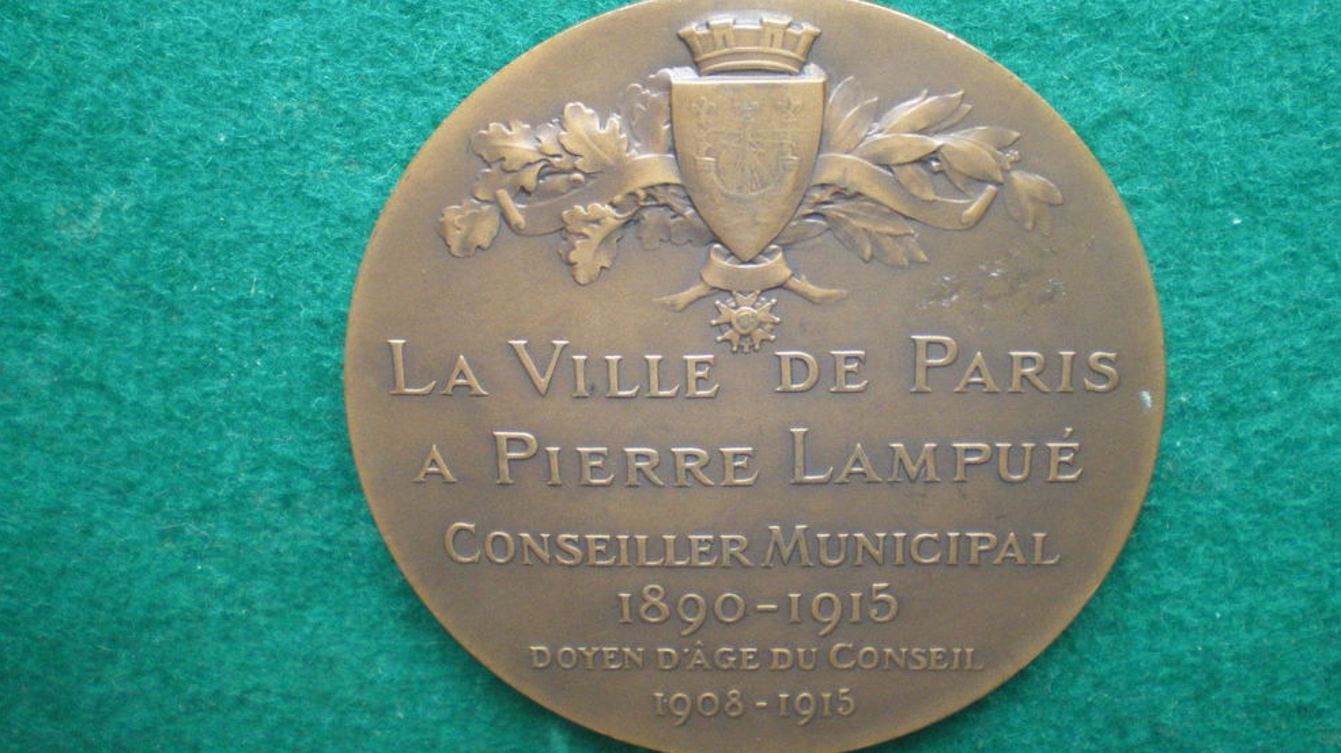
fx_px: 1493
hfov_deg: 48.4
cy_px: 367
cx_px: 676
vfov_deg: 28.3
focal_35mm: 42
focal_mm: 6.3
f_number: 3.1
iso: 400
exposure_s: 1/25
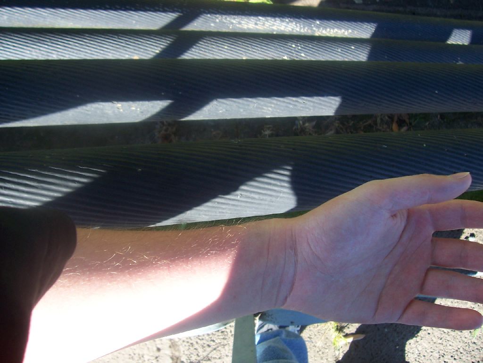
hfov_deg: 54.0
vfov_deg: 41.8
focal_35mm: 34
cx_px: 242
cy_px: 182
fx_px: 474
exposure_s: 1/250
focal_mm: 5.6
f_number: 2.7
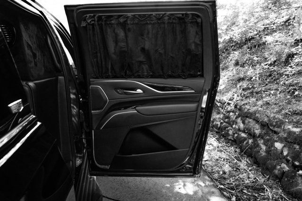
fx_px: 201
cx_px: 151
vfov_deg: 53.2
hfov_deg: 73.7
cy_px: 100
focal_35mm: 24
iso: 1600
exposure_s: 1/250
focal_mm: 24
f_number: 5
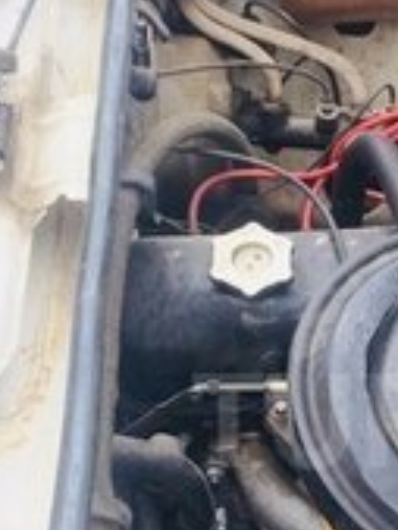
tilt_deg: -53.7
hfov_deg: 16.5
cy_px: 420
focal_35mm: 85
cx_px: 514
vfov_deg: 22.7
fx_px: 1301
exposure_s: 1/223
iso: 32
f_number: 2.2
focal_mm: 4.15
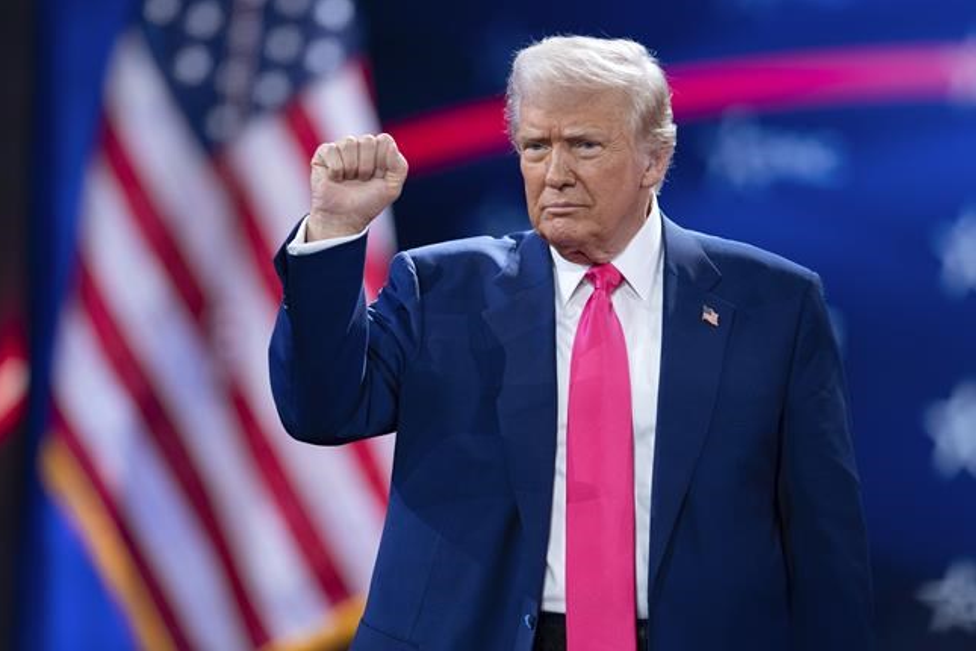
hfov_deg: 5.1
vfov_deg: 3.4
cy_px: 325
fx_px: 10925
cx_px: 487
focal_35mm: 403
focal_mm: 400
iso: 800
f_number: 3.5
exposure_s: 1/320
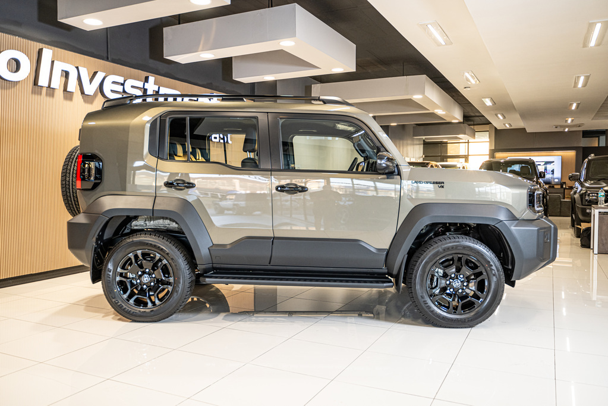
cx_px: 304
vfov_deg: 43.6
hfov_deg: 61.9
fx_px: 507
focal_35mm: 30
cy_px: 203
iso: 500
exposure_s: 1/125
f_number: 2.8
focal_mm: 30
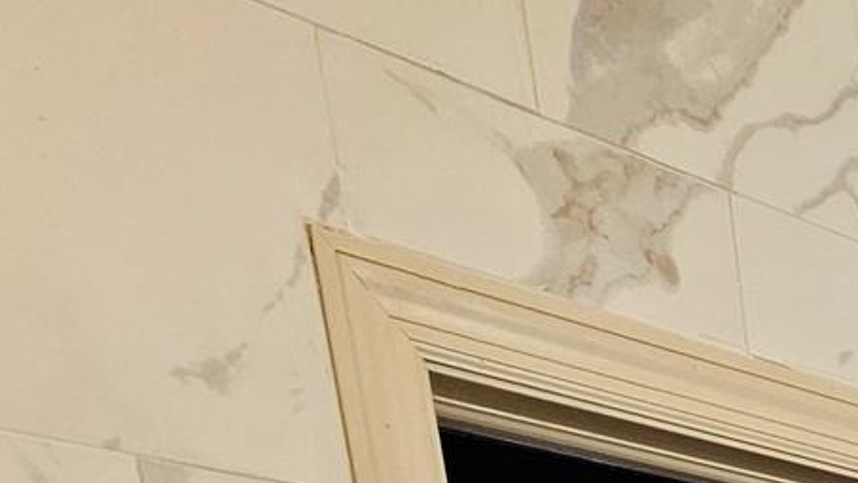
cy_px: 1297
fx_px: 1456
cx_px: 1426
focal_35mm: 64
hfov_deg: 23.1
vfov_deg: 12.5
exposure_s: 1/60
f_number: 2.2
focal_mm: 2.2
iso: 64
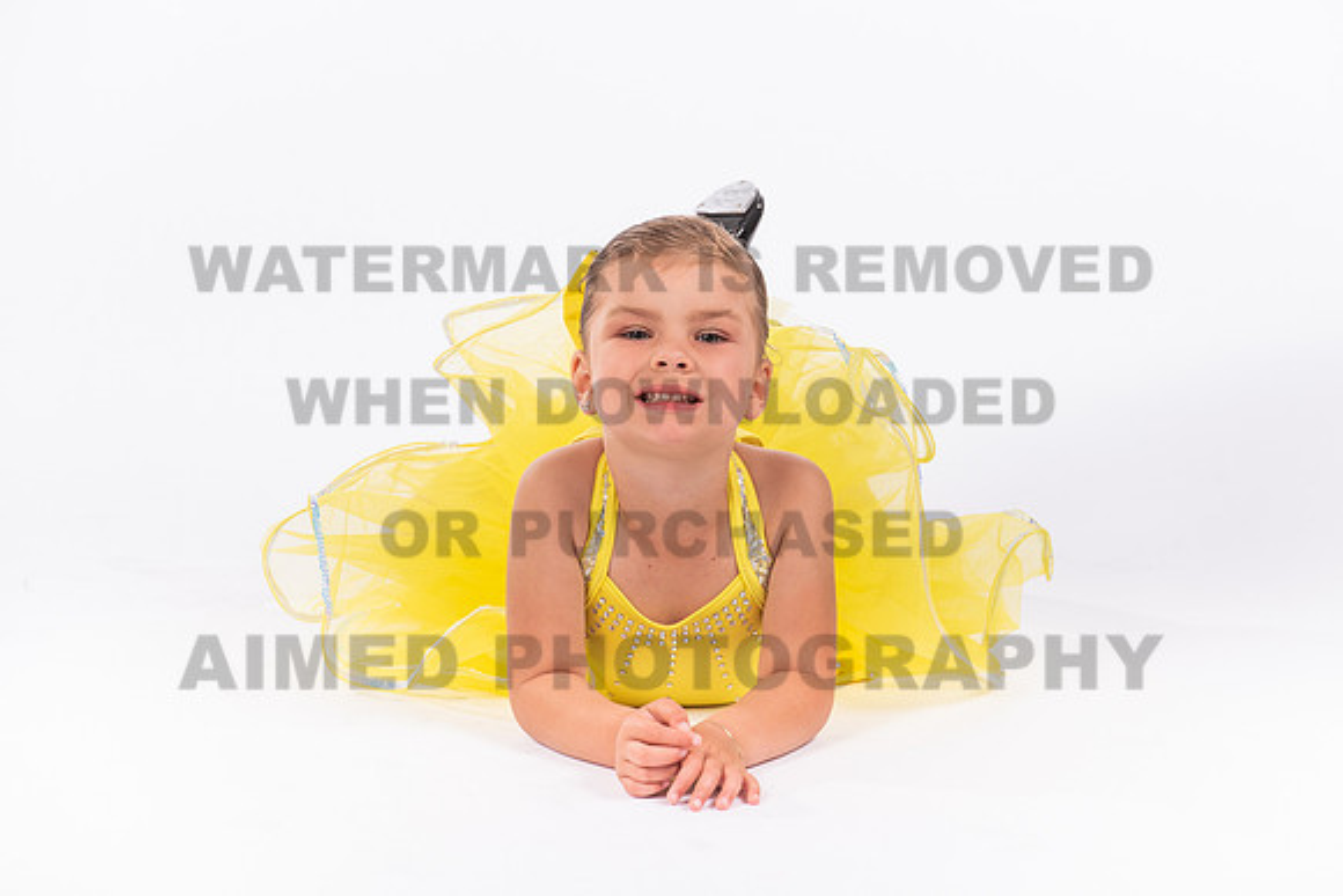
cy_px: 413
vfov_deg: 6.3
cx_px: 710
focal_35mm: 218
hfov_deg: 9.4
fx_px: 8131
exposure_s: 1/200
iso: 320
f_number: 11
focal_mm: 200
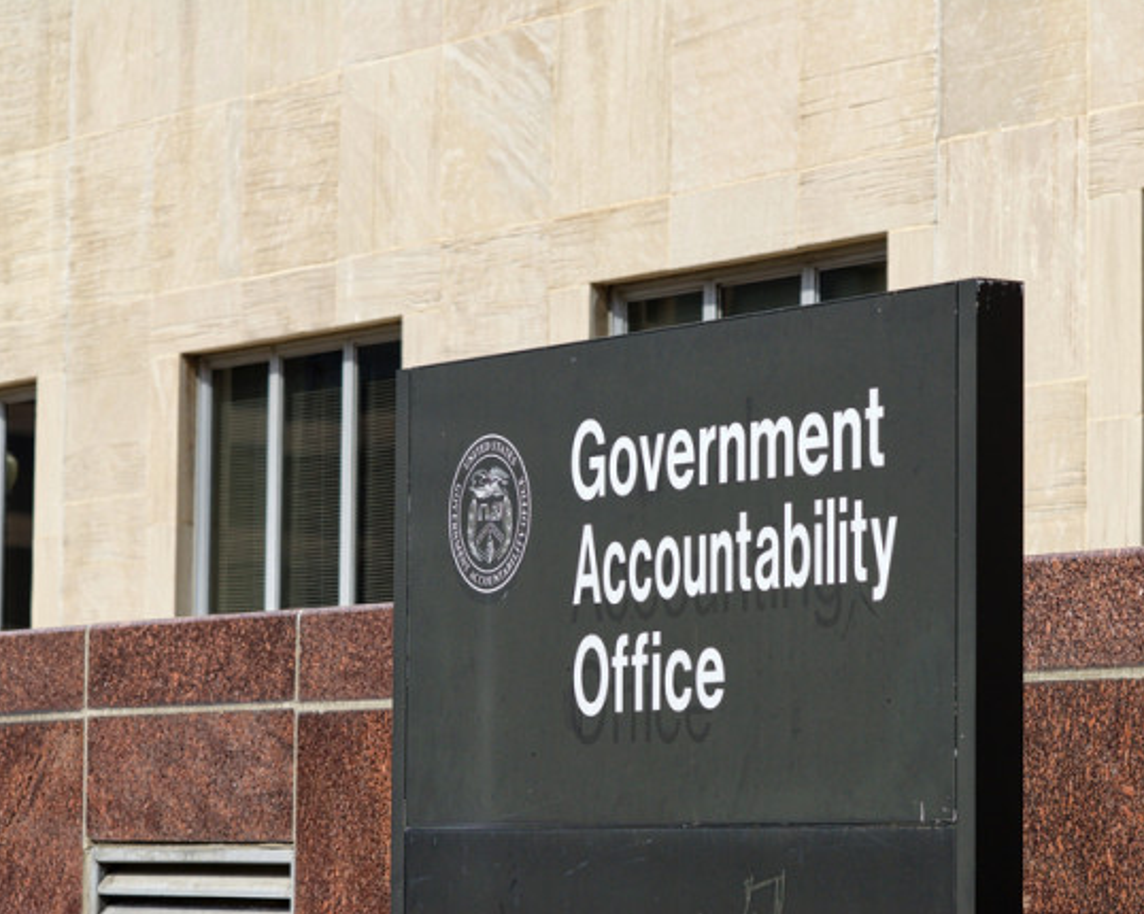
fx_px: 4893
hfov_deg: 13.3
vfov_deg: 10.7
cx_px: 620
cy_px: 457
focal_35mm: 145
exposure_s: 1/250
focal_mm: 85
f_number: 8
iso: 100
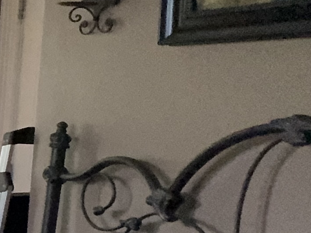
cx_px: -544
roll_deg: -1.2
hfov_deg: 12.8
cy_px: 124
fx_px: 718
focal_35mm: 80
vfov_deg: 18.4
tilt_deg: -4.4
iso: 200
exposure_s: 1/99
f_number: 2.2
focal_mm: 2.22
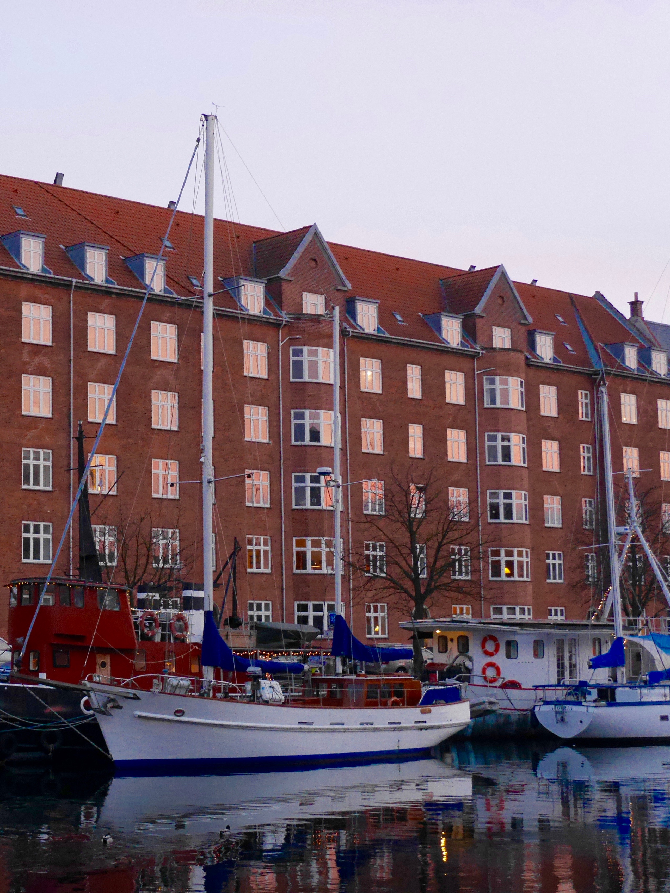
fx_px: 1729
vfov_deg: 29.0
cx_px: 86
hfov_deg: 21.5
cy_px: 447
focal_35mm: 67
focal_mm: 25
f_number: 5.3
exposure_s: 1/60
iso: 2000
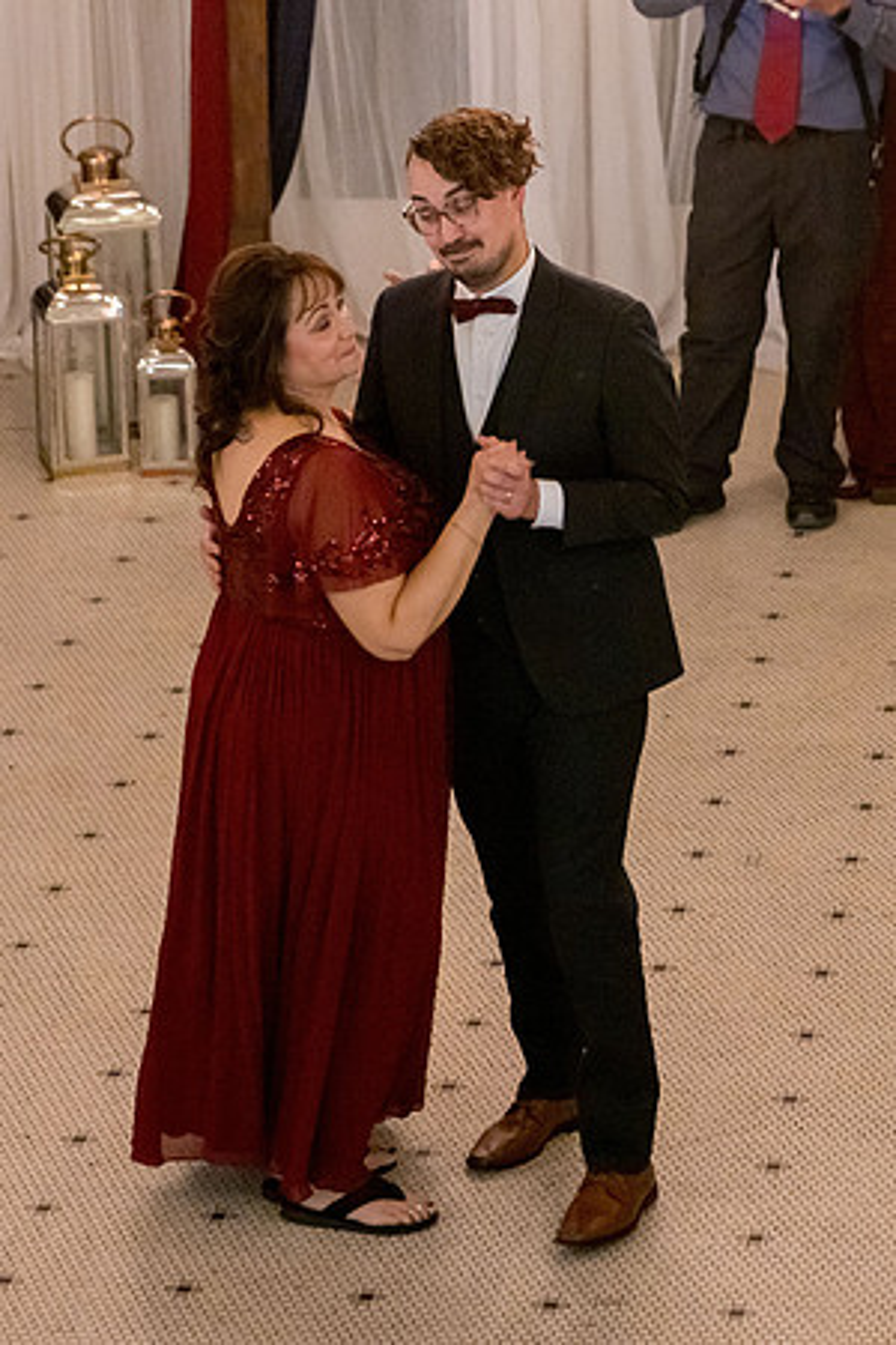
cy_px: 672
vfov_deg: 28.8
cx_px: 448
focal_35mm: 70
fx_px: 2613
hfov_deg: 19.5
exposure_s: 1/80
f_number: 2.8
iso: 6400
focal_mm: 70
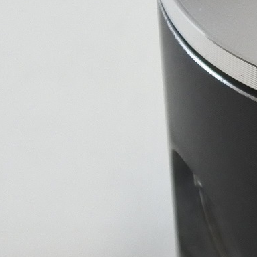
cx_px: 430
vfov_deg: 7.6
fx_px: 1932
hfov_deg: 7.4
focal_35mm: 230
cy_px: 149
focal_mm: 19.3
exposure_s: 1/125
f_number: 4.5
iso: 400
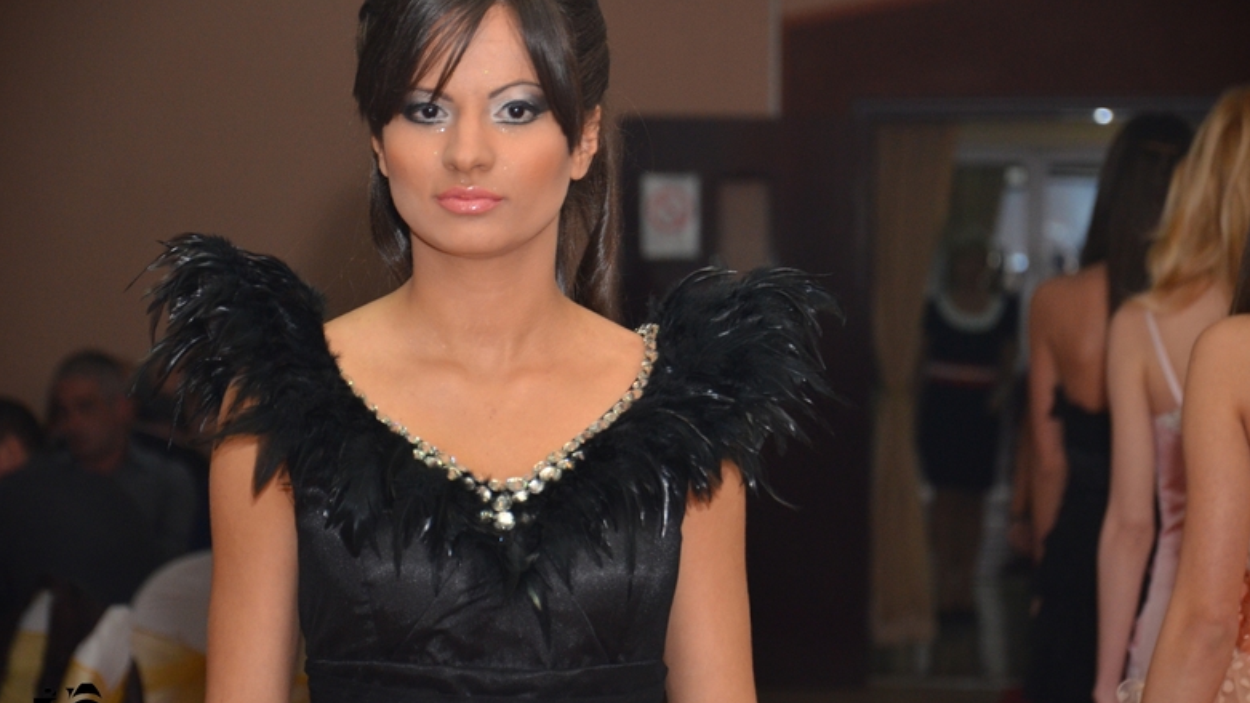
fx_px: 5485
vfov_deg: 7.3
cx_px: 625
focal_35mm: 166
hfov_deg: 13.0
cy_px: 352
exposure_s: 1/100
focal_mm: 105
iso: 1000
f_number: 5.6
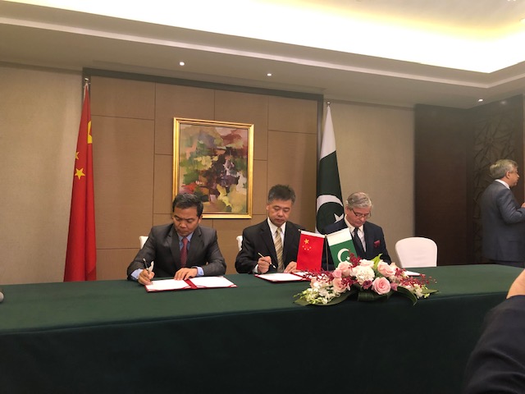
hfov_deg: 63.4
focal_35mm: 28
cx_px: 262
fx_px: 425
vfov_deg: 49.7
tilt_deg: +1.8
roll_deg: -0.4
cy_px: 197
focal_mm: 4
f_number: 1.8
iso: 100
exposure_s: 1/14
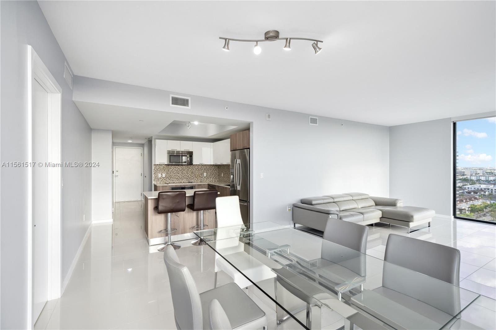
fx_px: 227
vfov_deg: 71.9
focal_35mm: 16
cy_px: 165
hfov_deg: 95.0
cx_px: 248
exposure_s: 1/60
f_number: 6.3
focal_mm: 16.5
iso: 200
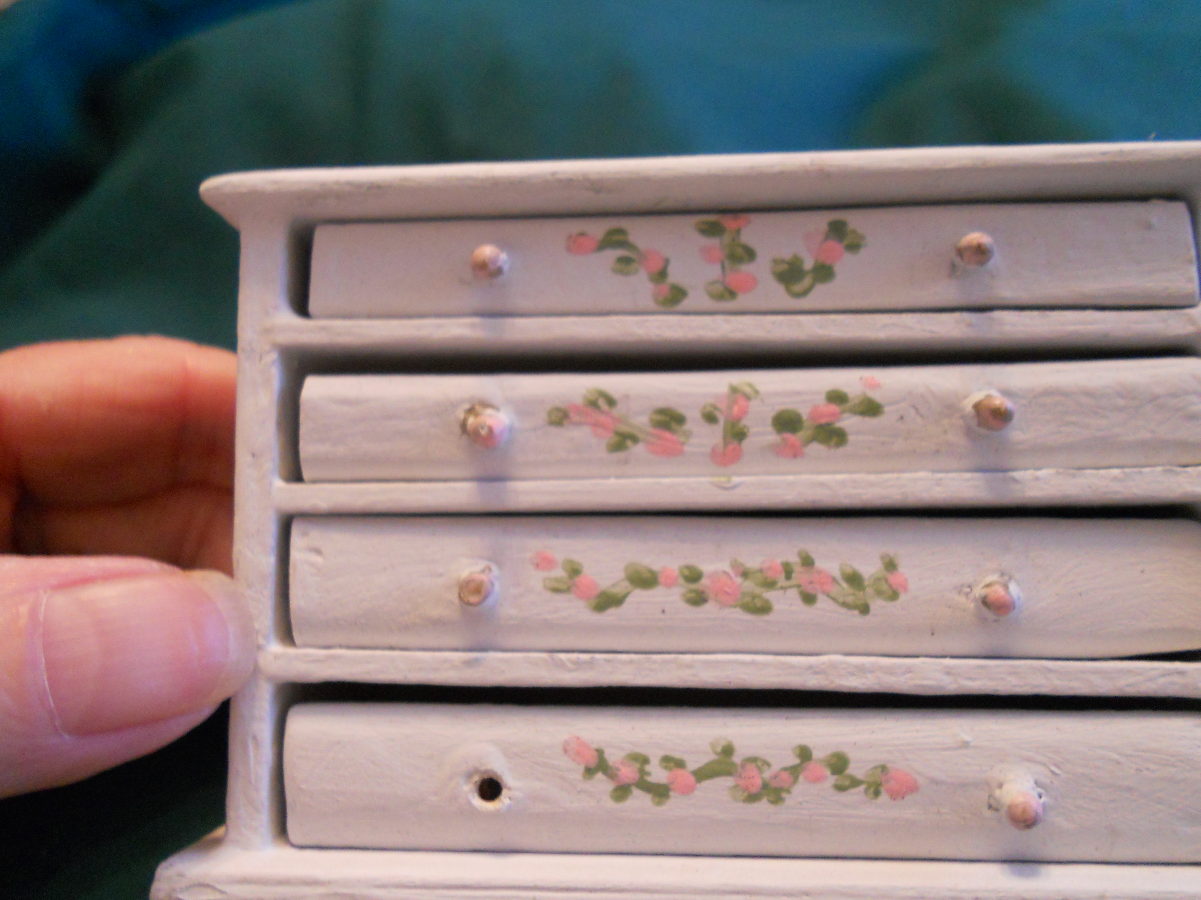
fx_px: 1110
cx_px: 600
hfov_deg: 56.8
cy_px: 450
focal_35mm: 32
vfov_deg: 44.2
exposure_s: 1/30
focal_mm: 5.8
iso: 400
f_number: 3.5
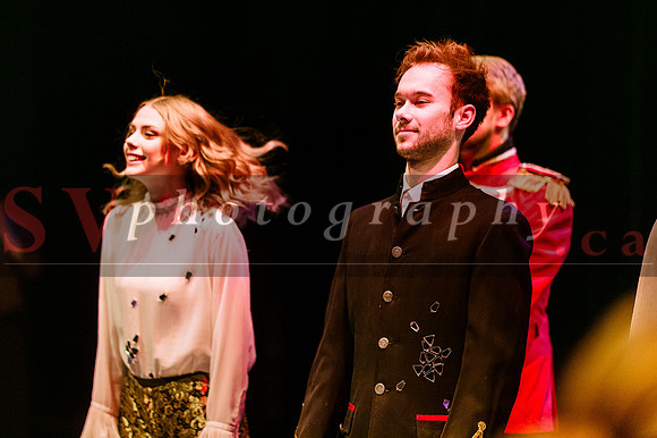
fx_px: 2125
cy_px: 195
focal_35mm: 117
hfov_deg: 17.6
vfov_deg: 11.7
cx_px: 307
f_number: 1.4
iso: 1600
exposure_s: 1/400
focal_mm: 105
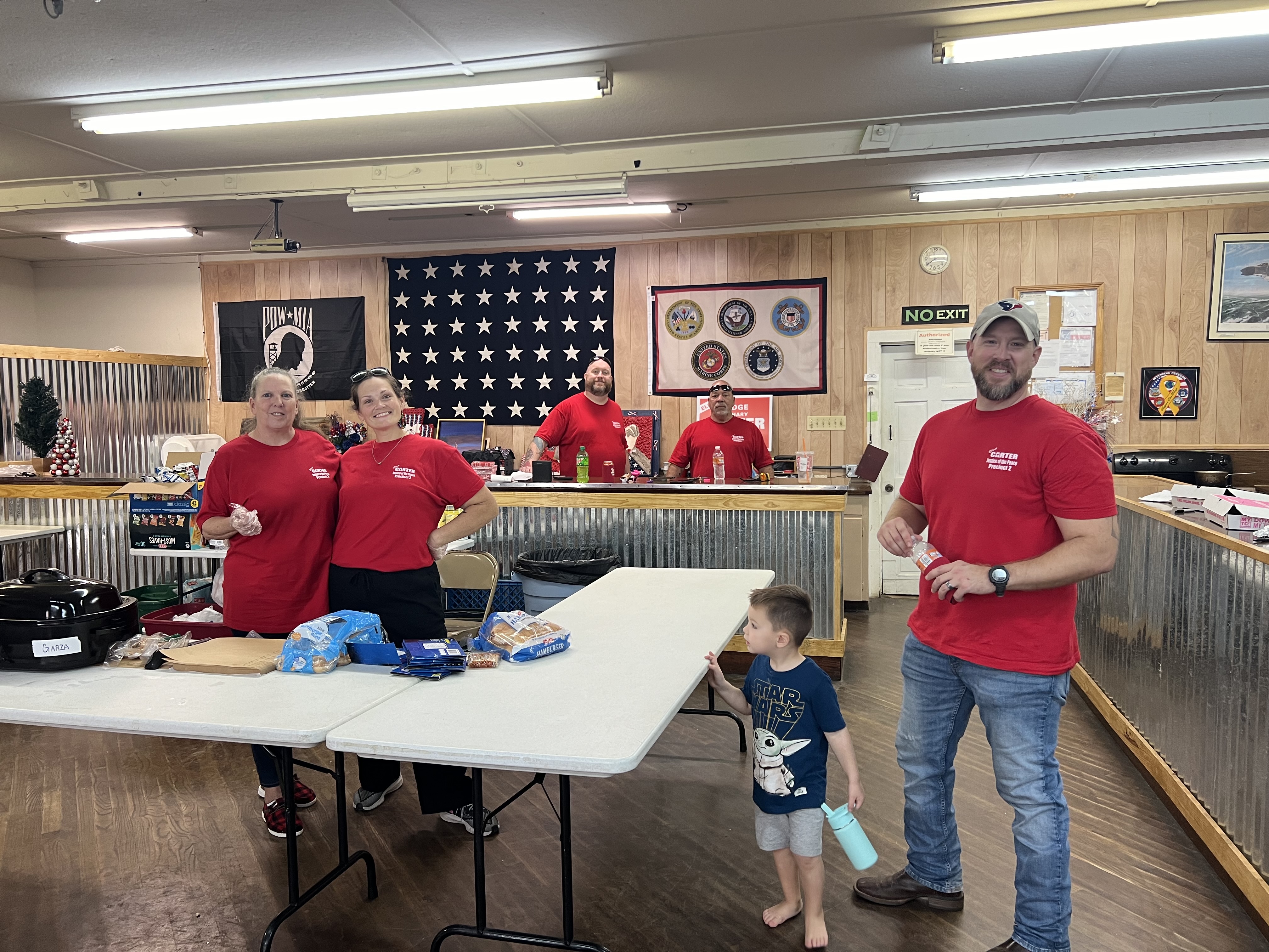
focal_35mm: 26
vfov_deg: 53.1
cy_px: 476
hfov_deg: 67.3
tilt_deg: -6.1
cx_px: 634
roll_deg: +1.0
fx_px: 953
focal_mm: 5.7
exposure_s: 1/60
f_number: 1.5
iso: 100
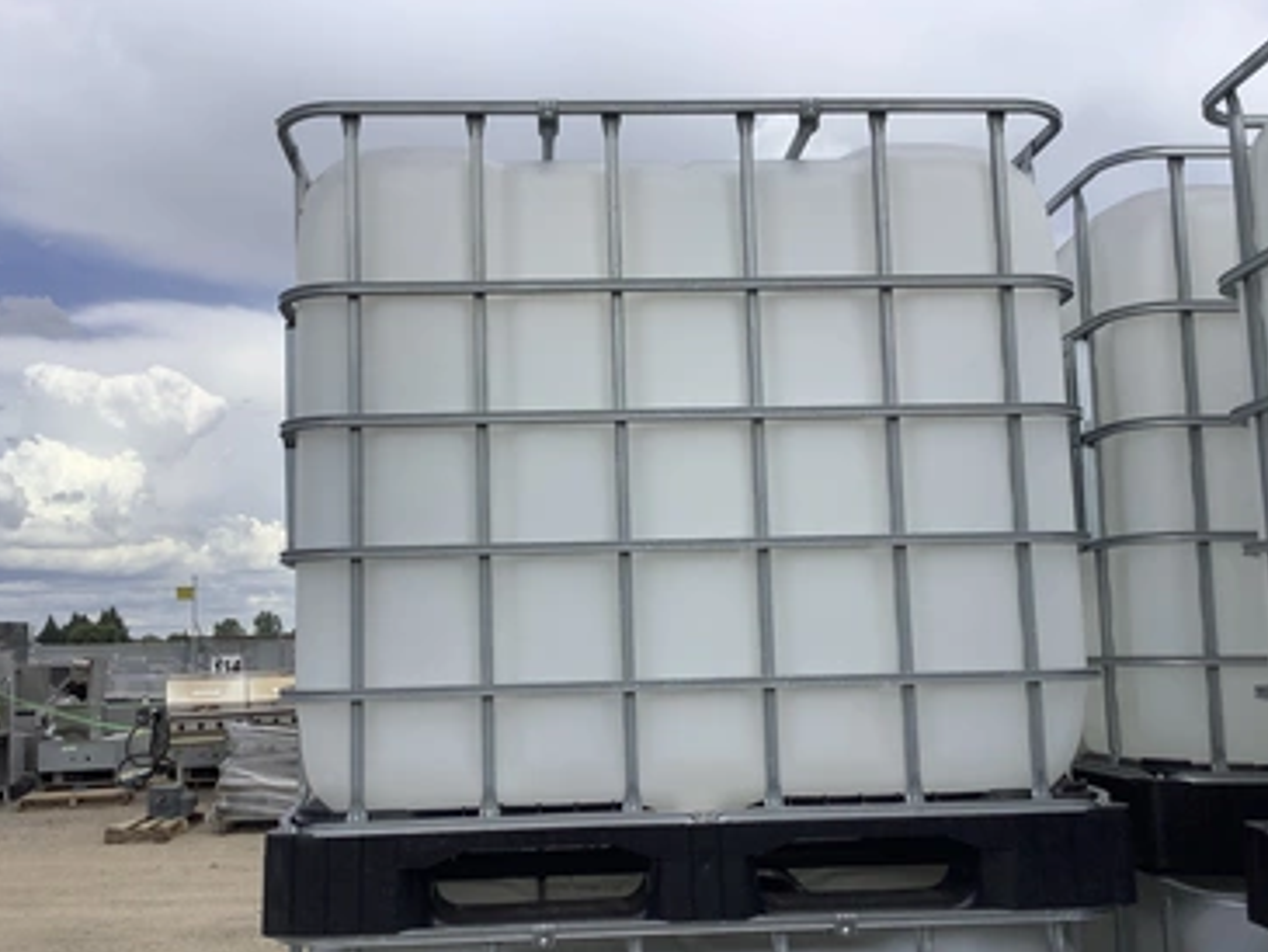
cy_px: 486
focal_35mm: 34
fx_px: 1246
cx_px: 601
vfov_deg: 41.8
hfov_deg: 53.9
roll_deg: +0.3
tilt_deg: +6.3
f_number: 2.4
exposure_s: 1/2398
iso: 25
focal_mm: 3.3
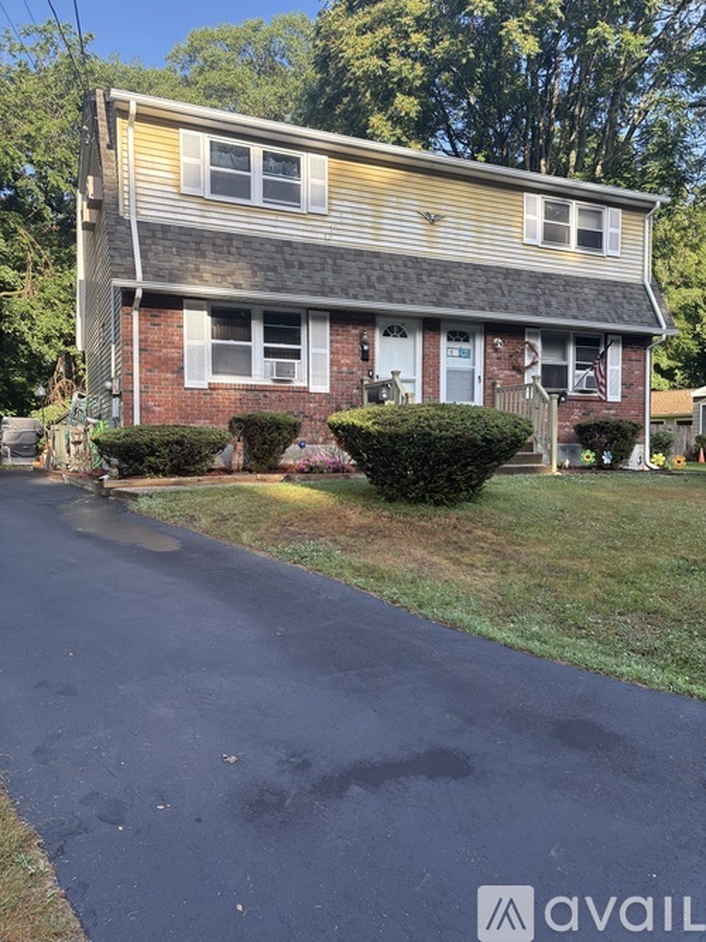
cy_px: 471
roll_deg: +0.0
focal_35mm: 26
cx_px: 353
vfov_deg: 67.3
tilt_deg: -2.7
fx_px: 707
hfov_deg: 53.0
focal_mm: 5.96
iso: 64
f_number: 1.6
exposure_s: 1/581
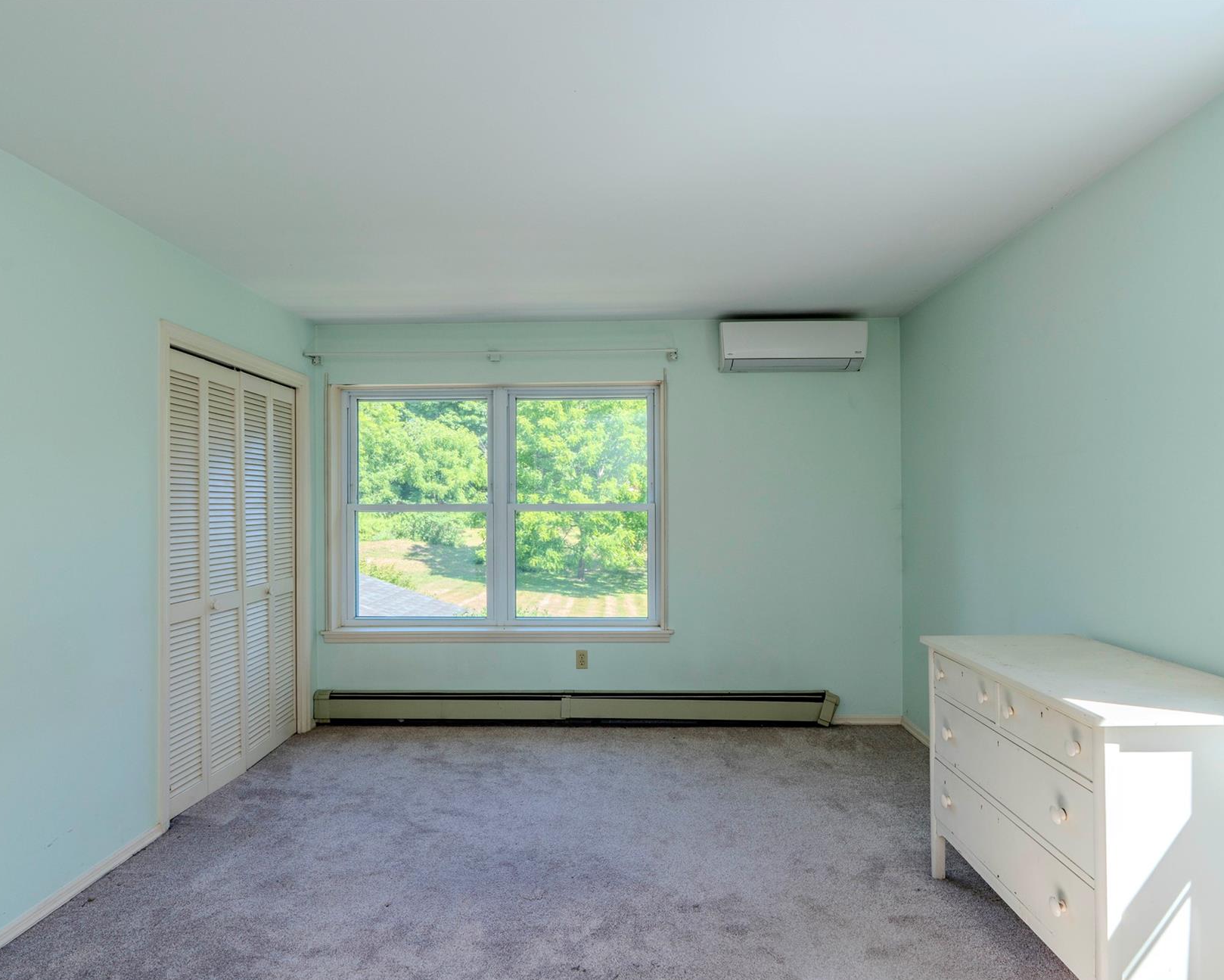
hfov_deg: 83.3
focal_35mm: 19
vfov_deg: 70.8
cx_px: 609
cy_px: 513
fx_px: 688
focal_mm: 16
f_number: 9
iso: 400
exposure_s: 1/25
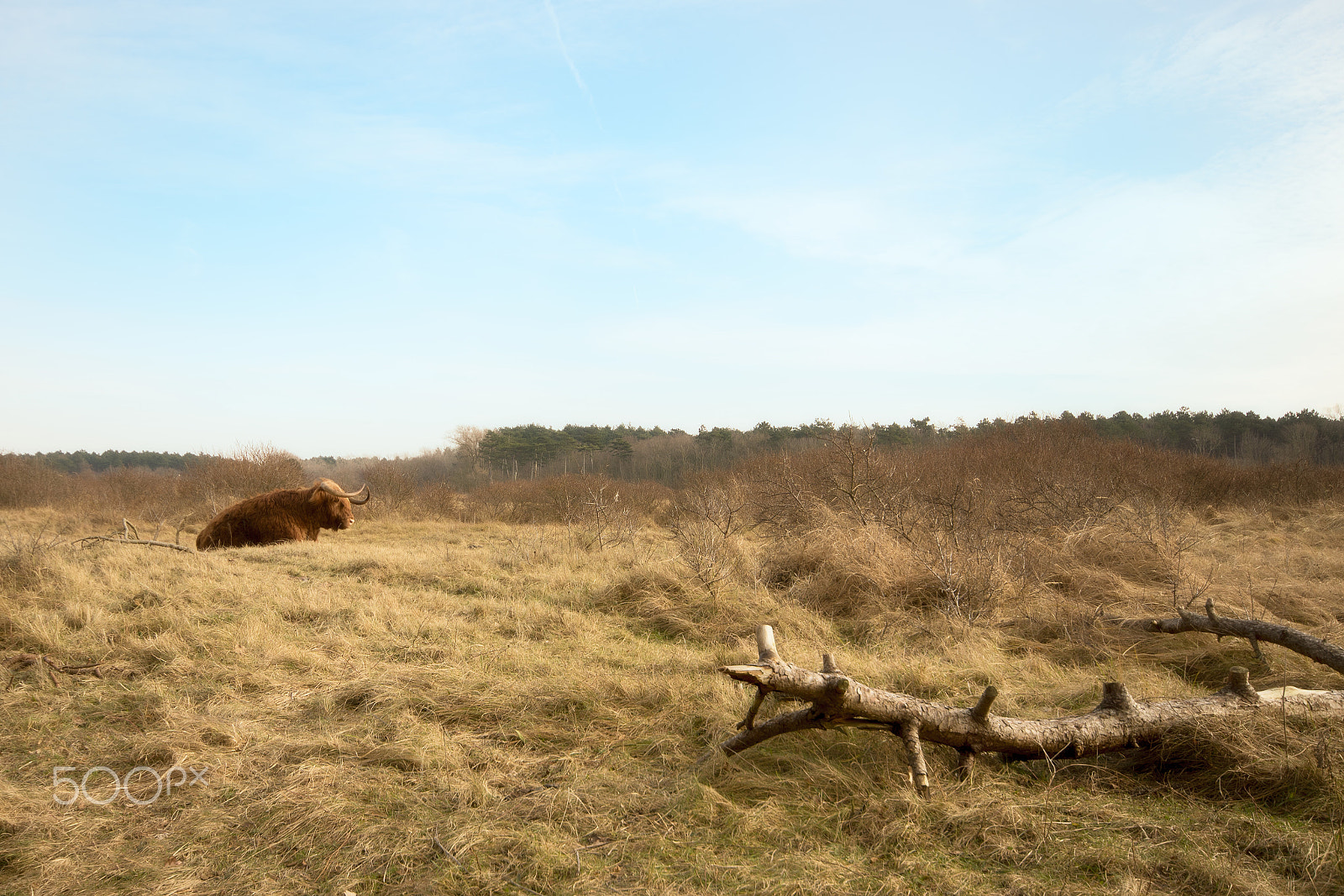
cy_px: 448
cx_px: 672
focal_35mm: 30
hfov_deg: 61.9
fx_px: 1120
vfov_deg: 43.6
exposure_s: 1/80
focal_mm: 20
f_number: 8
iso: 100
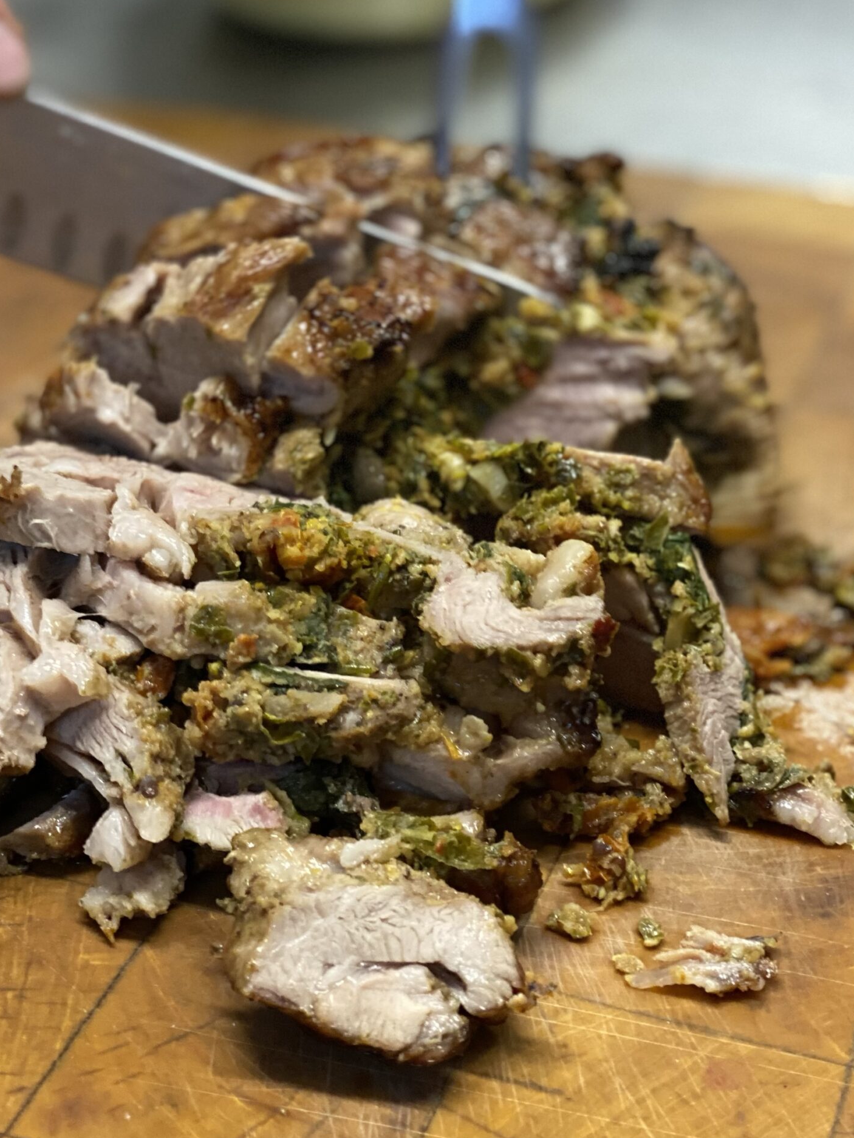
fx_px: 2336
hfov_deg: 20.7
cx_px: 385
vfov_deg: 27.4
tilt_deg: -26.5
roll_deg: -1.3
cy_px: 483
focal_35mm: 71
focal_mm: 6
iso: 320
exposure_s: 1/25
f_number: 2
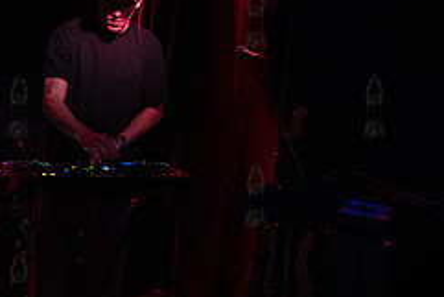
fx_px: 777
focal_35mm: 63
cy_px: 123
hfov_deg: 30.7
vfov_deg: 21.6
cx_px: 61
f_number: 3.5
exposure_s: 1/320
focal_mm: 24
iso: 12800
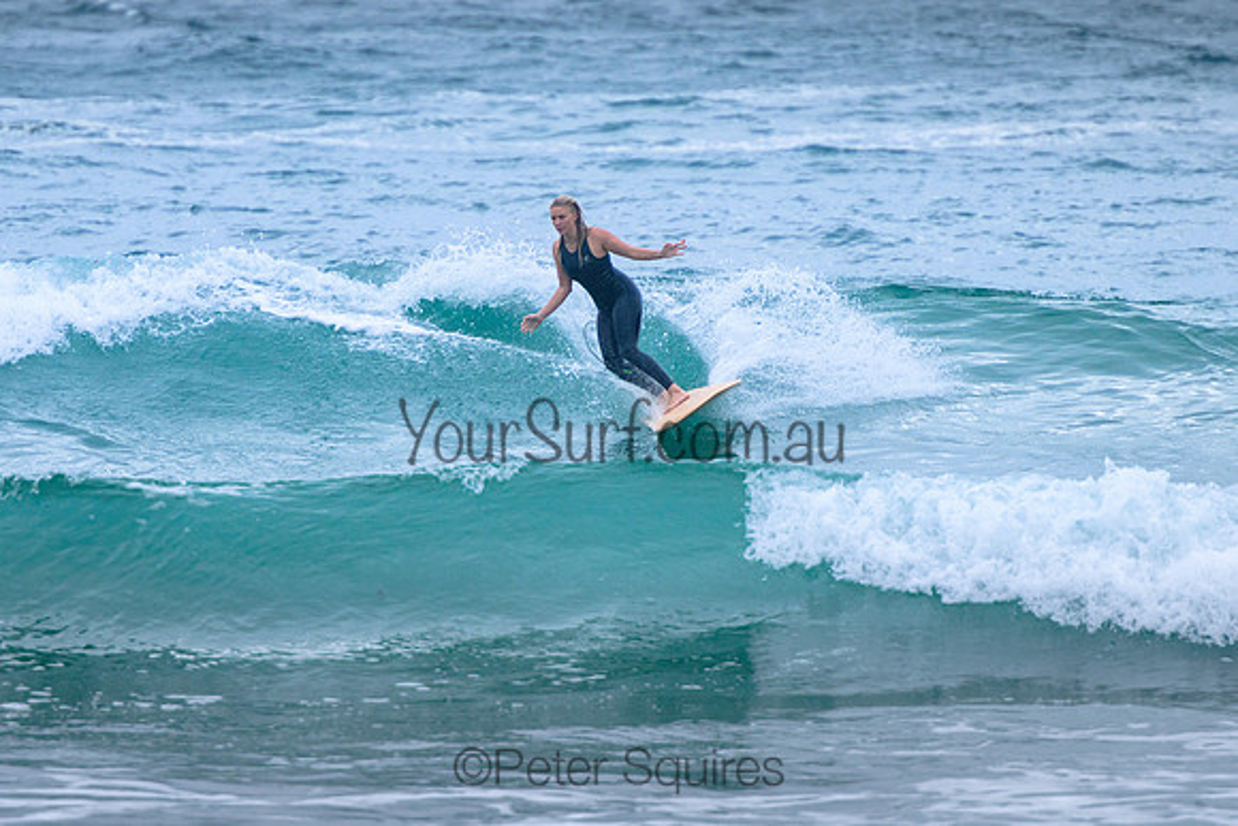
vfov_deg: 2.5
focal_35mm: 550
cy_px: 365
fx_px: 18922
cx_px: 604
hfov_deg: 3.7
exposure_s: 1/2000
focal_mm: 400
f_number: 5.6
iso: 720
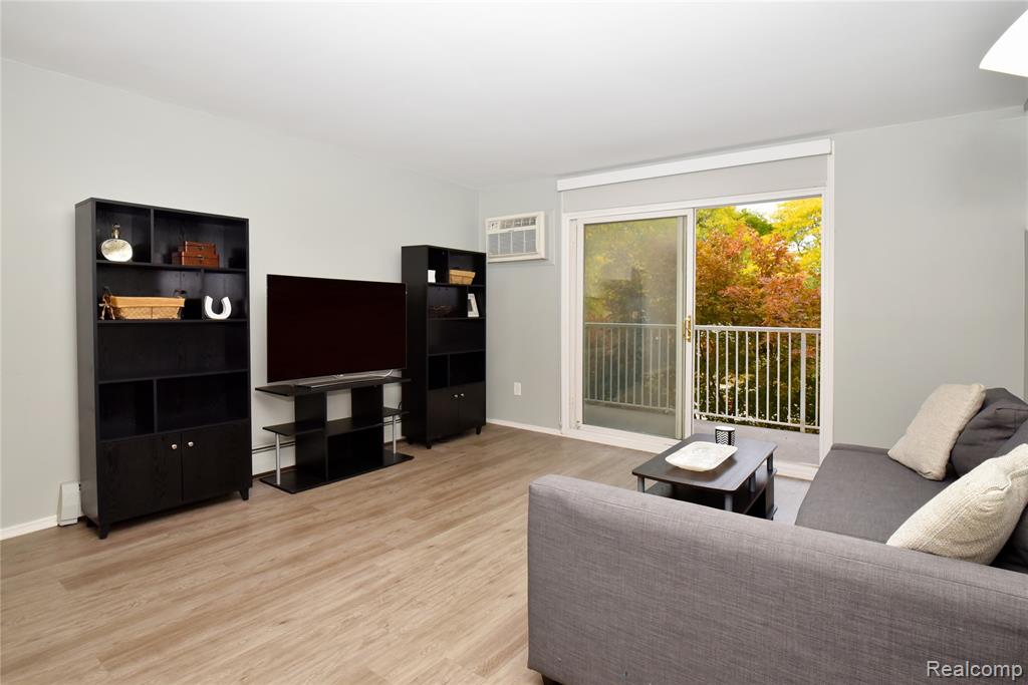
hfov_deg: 93.3
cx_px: 514
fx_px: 485
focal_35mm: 17
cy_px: 342
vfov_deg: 70.5
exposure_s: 1/60
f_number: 13
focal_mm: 17
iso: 800
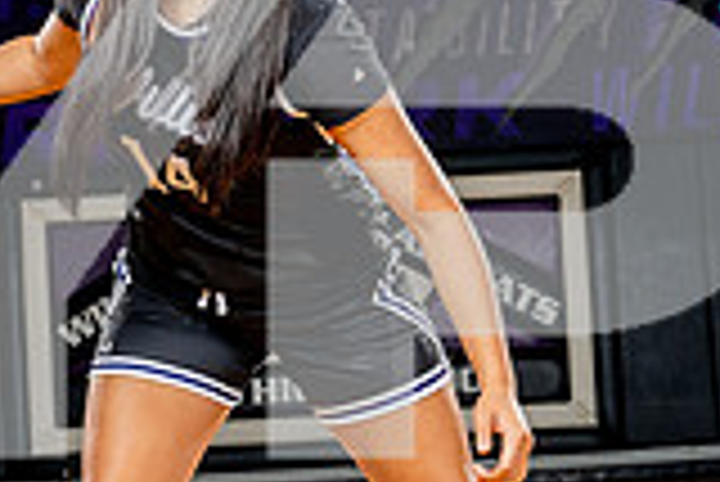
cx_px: 291
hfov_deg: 21.0
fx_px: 1942
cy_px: 245
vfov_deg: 14.1
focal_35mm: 97
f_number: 5.6
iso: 320
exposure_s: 1/250
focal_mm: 22
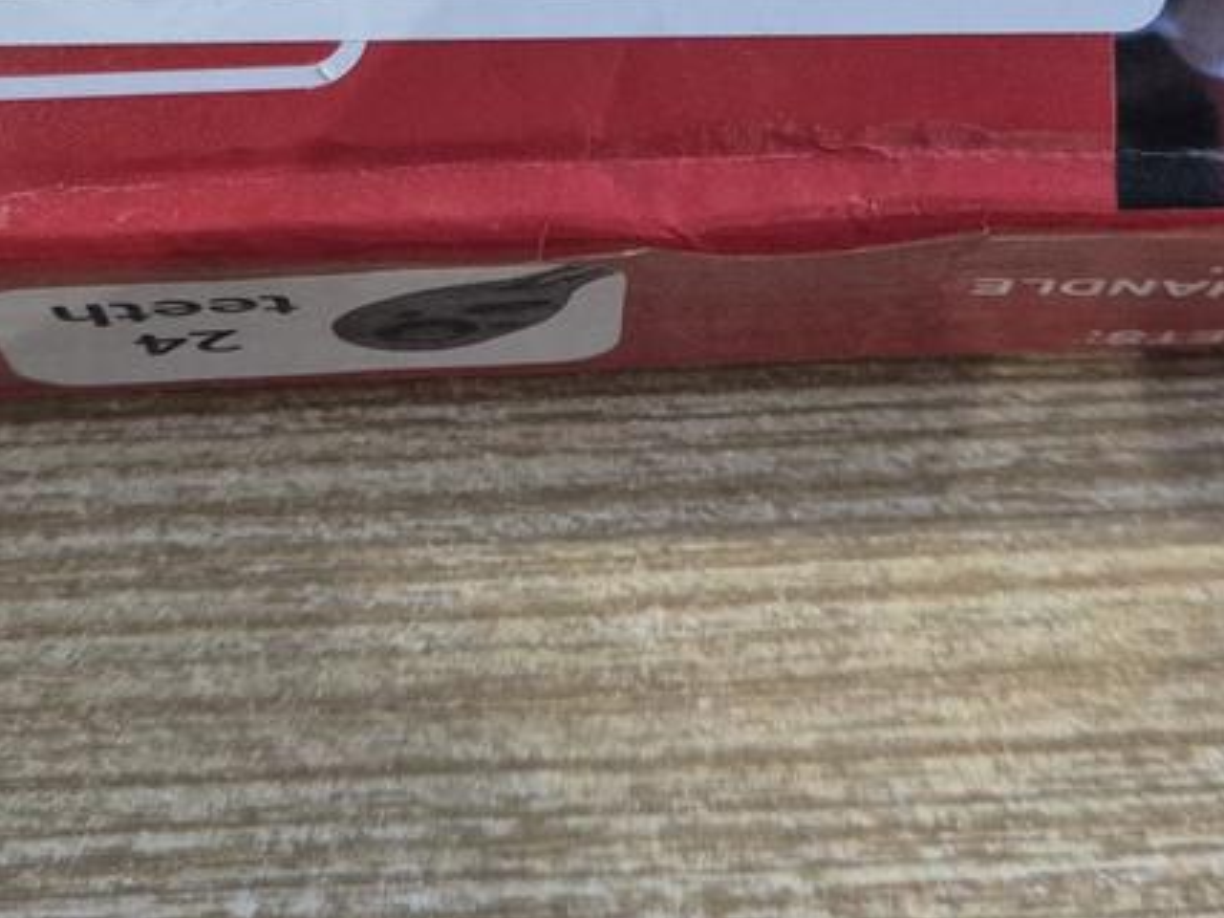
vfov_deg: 20.3
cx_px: 636
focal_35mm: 69
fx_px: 2439
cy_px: -83
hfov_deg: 28.2
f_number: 1.8
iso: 800
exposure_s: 1/120
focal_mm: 5.4
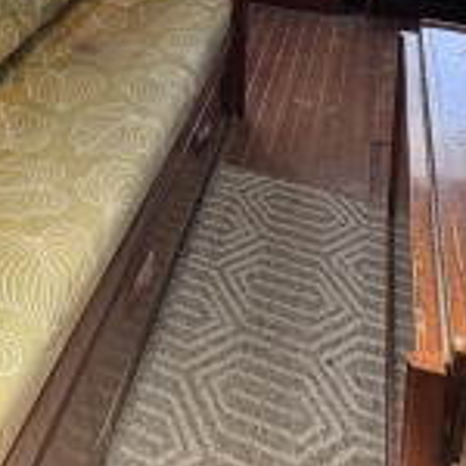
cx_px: 54
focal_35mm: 44
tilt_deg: -15.0
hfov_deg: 36.2
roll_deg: +0.1
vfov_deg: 31.8
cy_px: -96
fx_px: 670
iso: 200
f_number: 2.2
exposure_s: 1/99
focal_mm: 2.22
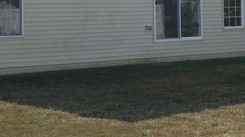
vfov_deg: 10.5
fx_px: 734
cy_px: -25
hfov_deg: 19.0
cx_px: 113
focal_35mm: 113
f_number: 4
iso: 250
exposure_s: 1/250
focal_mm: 11
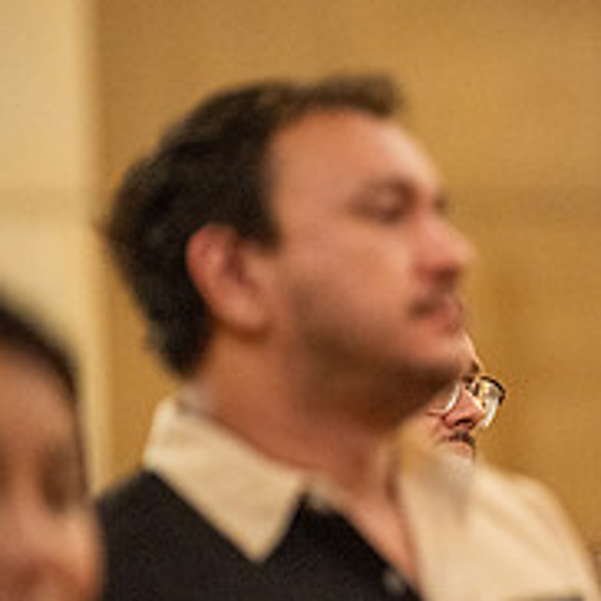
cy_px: 537
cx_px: 931
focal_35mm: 541
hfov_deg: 3.2
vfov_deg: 3.2
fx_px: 10627
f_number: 2.8
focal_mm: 200
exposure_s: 1/160
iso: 2000
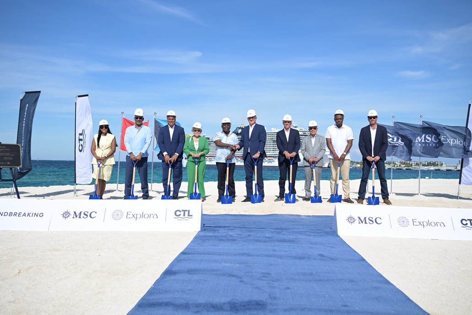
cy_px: 158
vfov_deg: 37.9
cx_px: 236
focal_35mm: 35
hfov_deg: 54.4
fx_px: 459
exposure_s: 1/1250
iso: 64
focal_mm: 35
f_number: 3.2
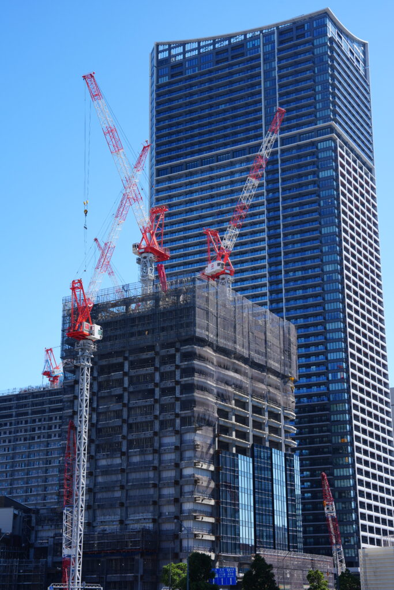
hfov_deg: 22.3
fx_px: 1001
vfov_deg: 32.9
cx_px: 197
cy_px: 295
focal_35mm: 61
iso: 100
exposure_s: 1/160
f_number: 9
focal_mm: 61
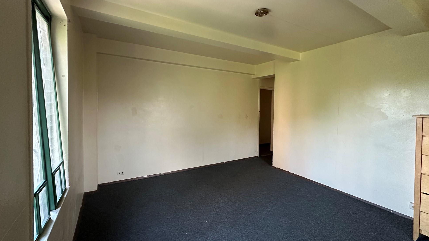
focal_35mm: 16
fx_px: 182
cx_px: 213
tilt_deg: -1.0
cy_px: 110
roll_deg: -0.9
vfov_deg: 67.0
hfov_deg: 99.4
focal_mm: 2.22
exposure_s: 1/60
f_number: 2.2
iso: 400
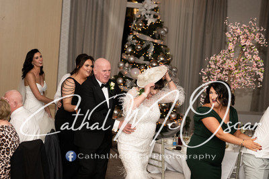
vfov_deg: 17.7
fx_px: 578
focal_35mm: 77
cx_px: 120
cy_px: 80
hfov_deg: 26.2
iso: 400
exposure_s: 1/200
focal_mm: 70
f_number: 2.8
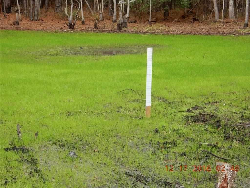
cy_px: 94
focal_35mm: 71
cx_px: 125
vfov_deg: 20.7
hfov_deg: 27.4
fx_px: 513
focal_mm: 12.6
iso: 125
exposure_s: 1/60
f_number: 4.8
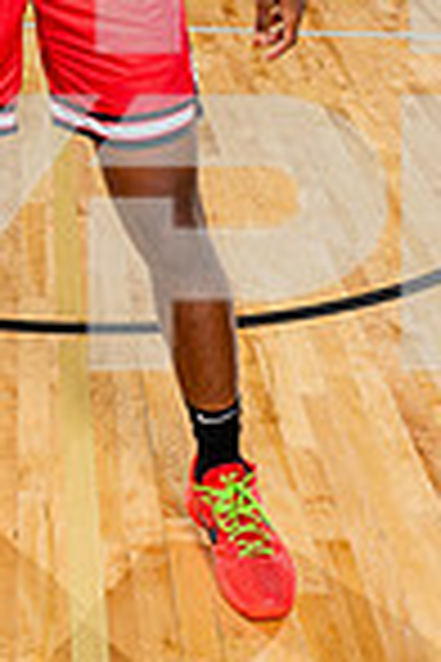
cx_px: 45
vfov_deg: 21.6
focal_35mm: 89
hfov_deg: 15.2
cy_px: -81
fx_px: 1635
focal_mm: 29
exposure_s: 1/250
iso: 250
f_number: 7.1
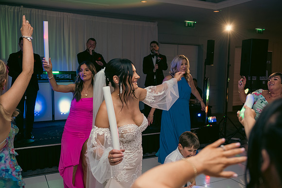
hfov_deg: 55.8
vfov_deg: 38.9
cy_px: 94
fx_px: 266
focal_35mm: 34
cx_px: 141
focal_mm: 34
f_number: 3.5
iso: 800
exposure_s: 1/160
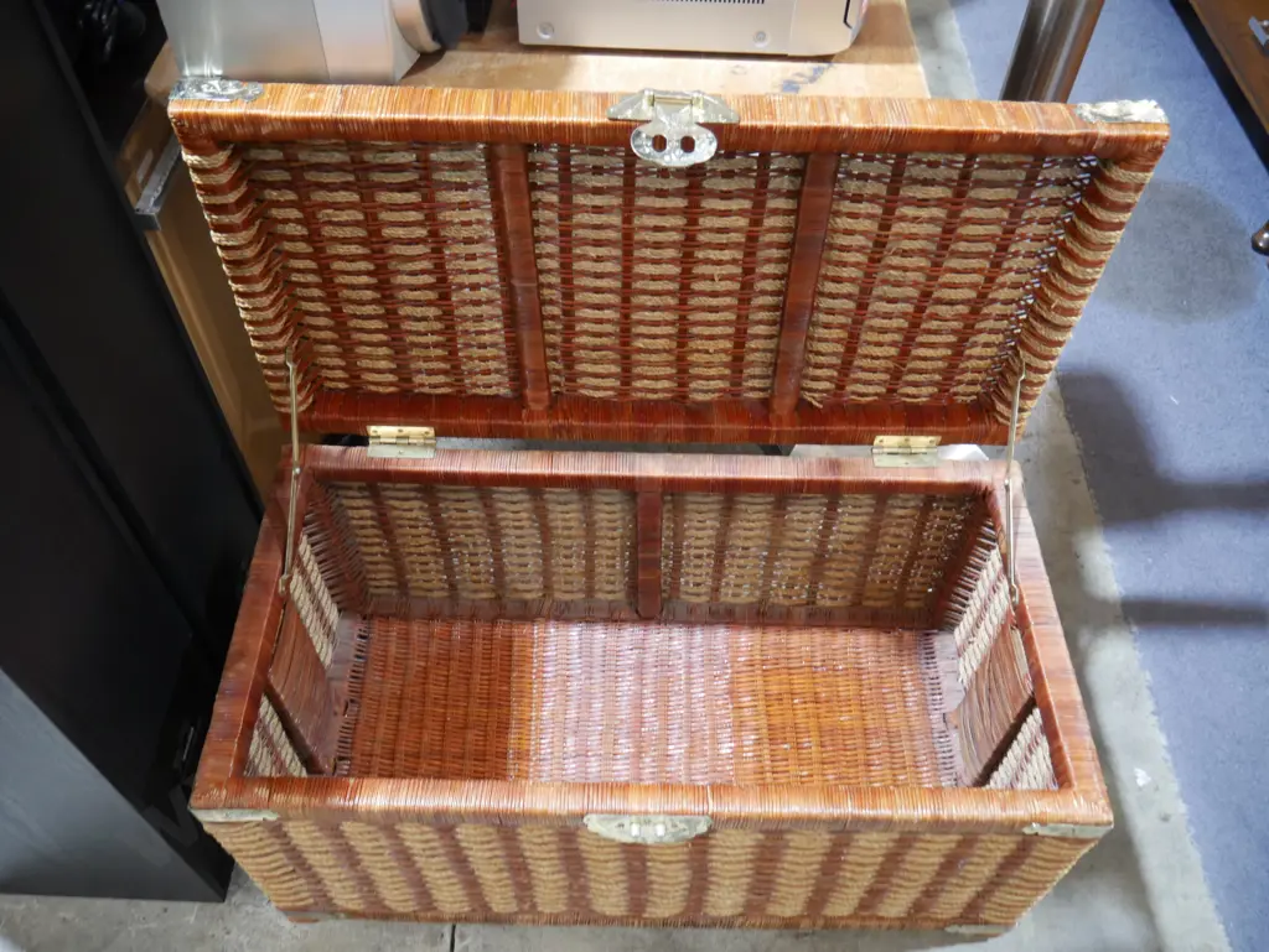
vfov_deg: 49.8
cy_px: 476
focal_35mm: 28
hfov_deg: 63.4
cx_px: 634
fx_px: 1027
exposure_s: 1/60
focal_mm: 14
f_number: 3.5
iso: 1000
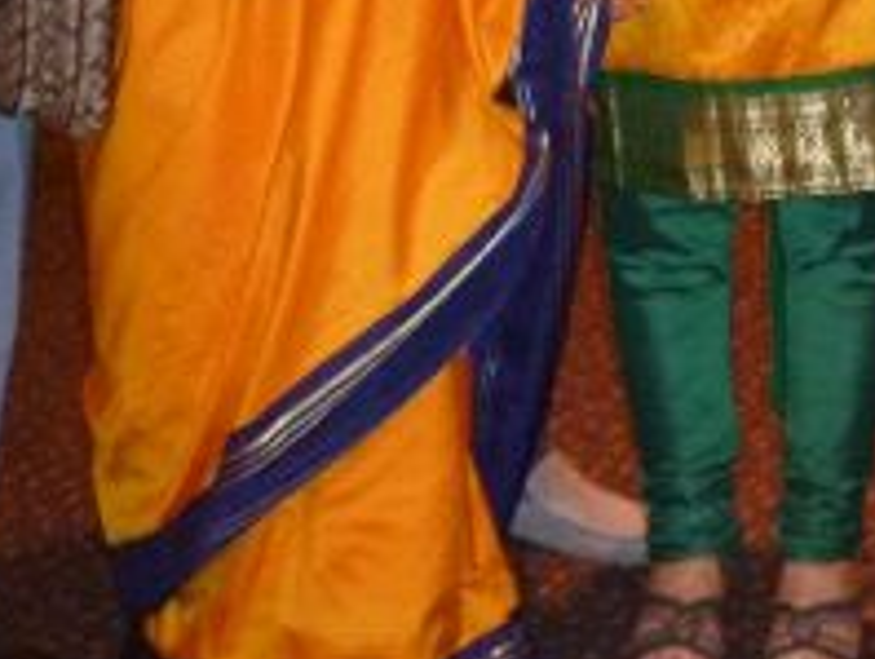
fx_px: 2809
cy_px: -358
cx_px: 921
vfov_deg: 12.6
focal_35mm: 111
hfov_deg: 17.2
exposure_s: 1/8
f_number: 2.8
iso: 400
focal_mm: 5.5
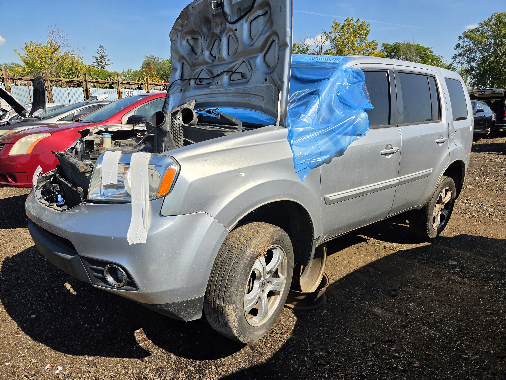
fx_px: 336
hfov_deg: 73.9
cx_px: 253
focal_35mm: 23
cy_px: 190
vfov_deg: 58.9
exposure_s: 1/7887
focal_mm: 5.4
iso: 64
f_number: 1.8
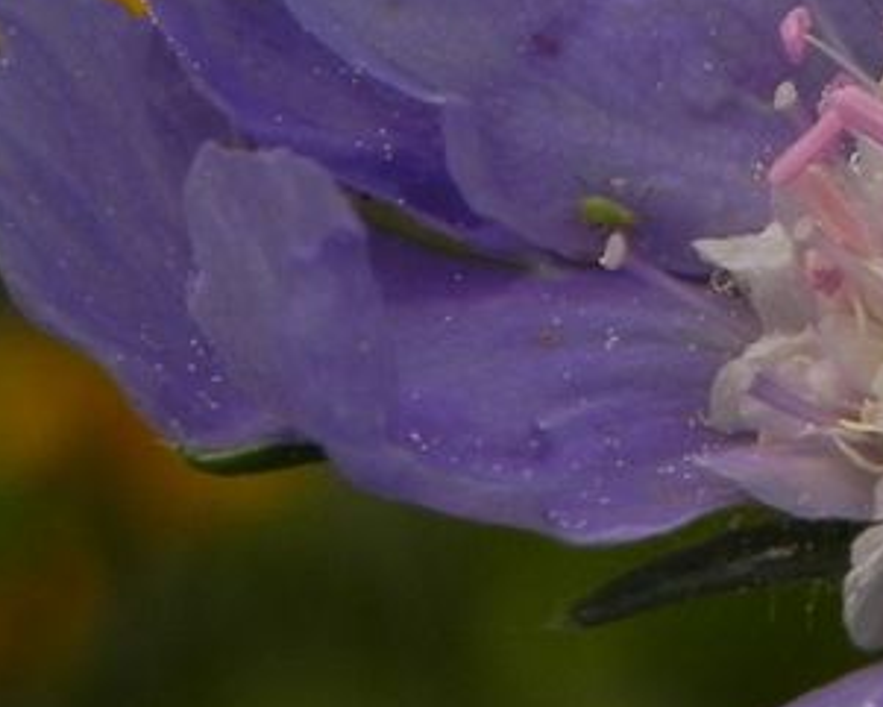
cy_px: 223
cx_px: 1213
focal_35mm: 560
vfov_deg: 2.8
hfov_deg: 3.4
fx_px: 14639
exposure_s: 1/1000
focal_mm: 28.8
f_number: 5
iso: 160
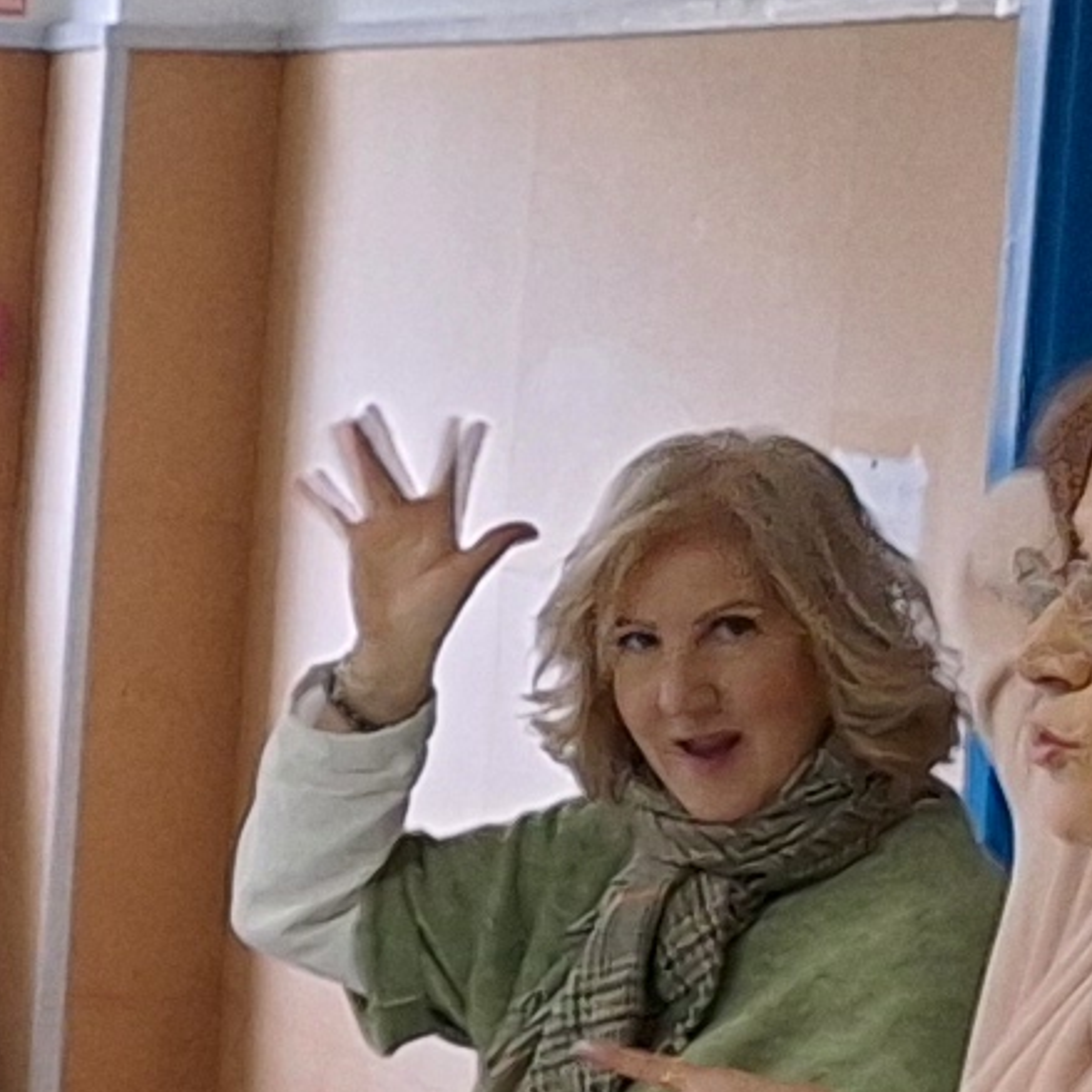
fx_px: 6745
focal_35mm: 189
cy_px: 617
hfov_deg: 8.7
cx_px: -1179
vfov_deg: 9.3
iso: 125
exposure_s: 1/50
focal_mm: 5.54
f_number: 1.8
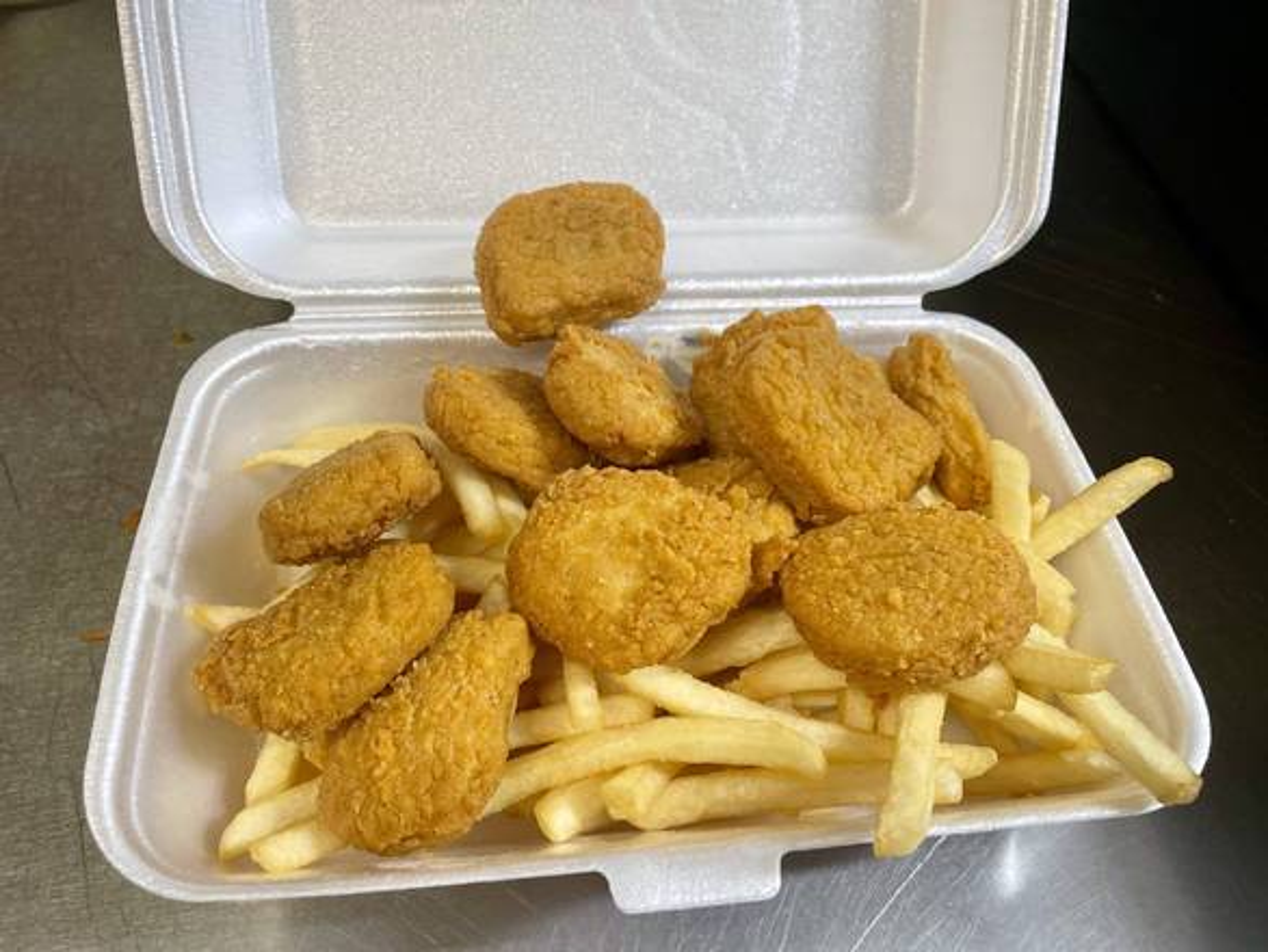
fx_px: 953
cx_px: 634
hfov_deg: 67.3
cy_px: 476
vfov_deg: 53.1
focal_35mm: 26
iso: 125
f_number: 1.6
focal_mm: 4.2
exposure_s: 1/120
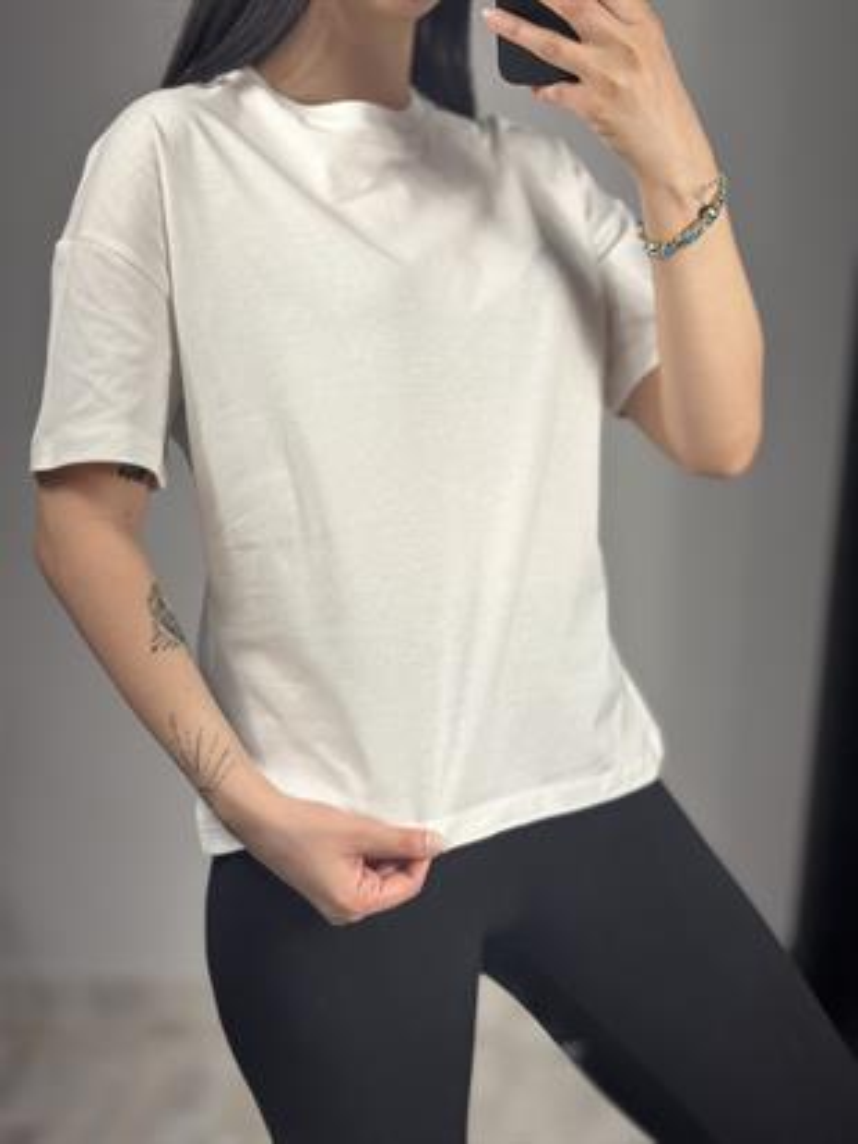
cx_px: 429
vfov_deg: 39.6
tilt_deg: -35.2
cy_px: 572
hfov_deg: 30.3
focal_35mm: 48
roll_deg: +3.6
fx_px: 1585
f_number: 1.78
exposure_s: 1/151
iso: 64
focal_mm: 6.86
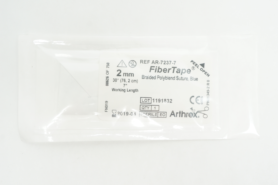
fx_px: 312
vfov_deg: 32.9
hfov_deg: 48.0
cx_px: 139
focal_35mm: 40
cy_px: 92
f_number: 8
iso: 400
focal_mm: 27
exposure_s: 1/15
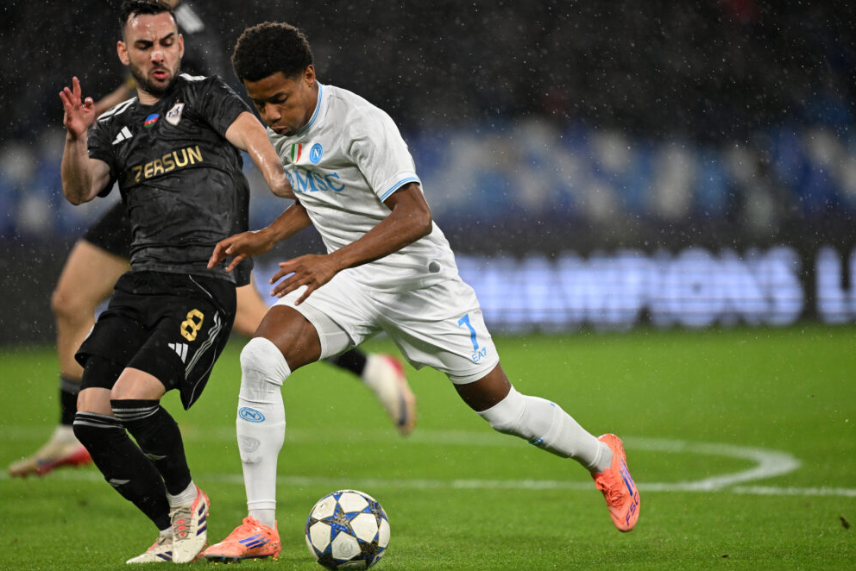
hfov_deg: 5.0
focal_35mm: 413
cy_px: 280
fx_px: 9823
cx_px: 419
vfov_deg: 3.3
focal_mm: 400
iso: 2500
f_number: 2.8
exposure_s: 1/2000
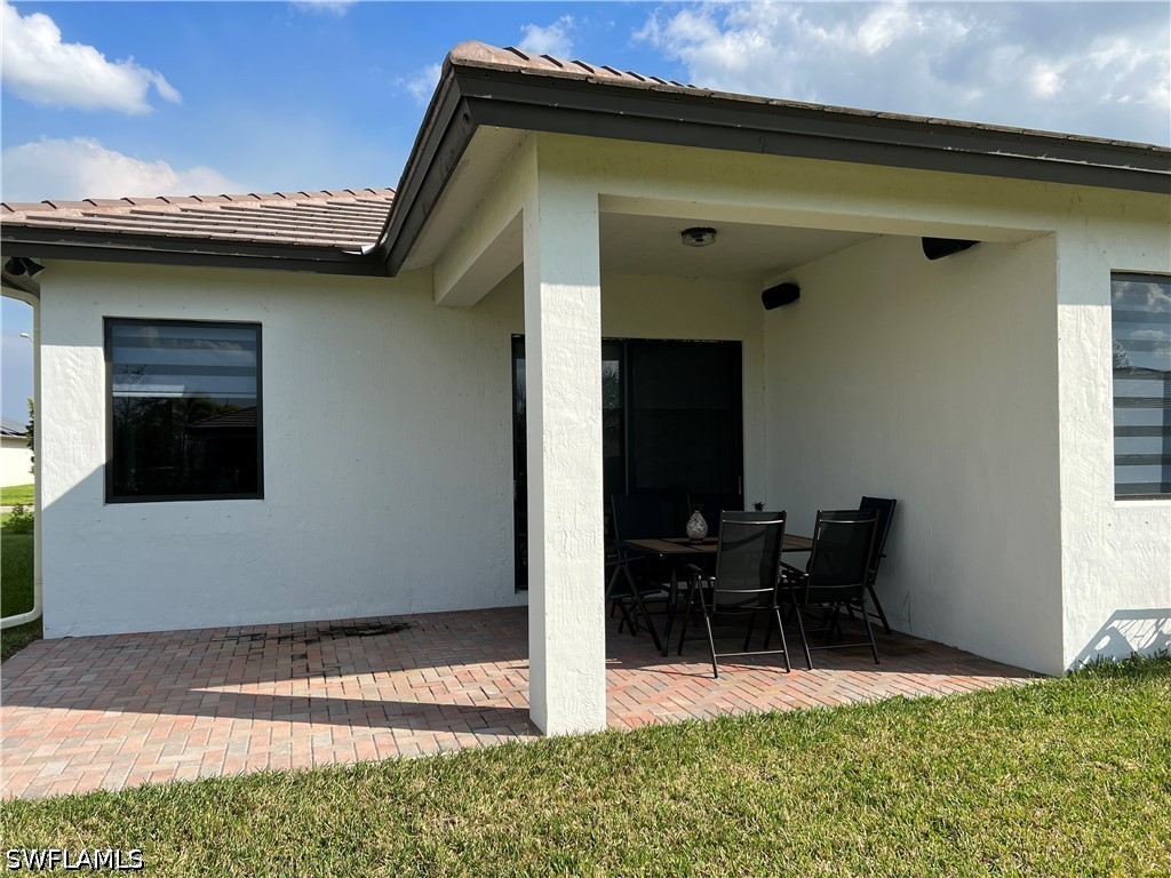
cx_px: 586
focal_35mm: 26
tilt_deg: +1.3
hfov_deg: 67.3
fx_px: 880
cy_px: 439
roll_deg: +0.8
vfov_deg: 53.1
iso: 50
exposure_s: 1/3257
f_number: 1.5
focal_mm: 5.7
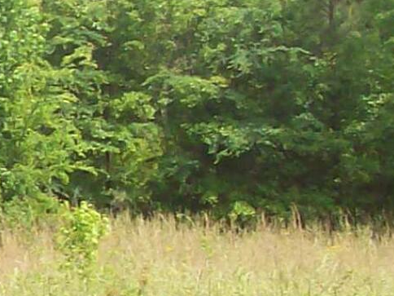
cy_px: 288
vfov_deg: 6.6
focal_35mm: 223
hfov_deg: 8.3
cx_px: -484
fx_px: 2538
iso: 80
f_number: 2.7
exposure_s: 1/833
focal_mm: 6
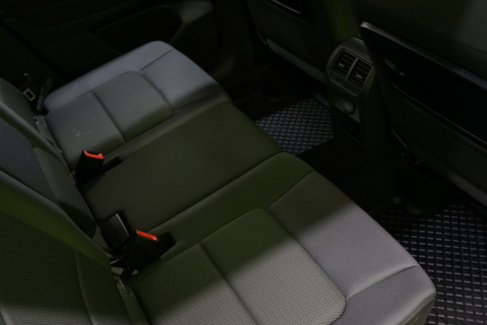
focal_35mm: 36
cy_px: 189
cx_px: 279
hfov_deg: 52.9
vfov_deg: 36.8
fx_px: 487
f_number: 5
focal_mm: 29
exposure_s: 1/20
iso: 2000
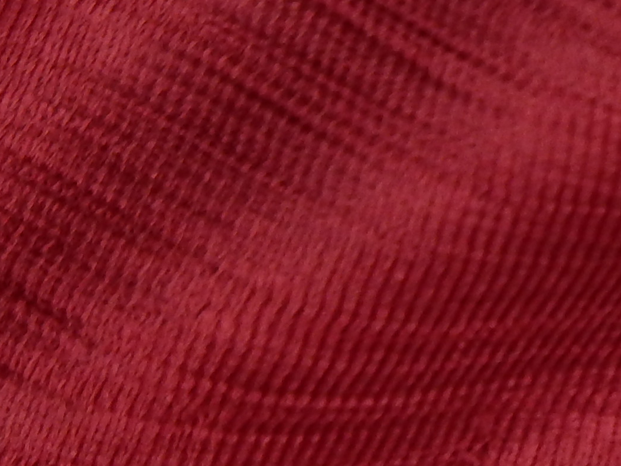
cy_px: 753
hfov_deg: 3.9
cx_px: 1013
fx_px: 8969
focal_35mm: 500
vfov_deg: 3.0
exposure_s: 1/100
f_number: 4.6
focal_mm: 20.5
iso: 125
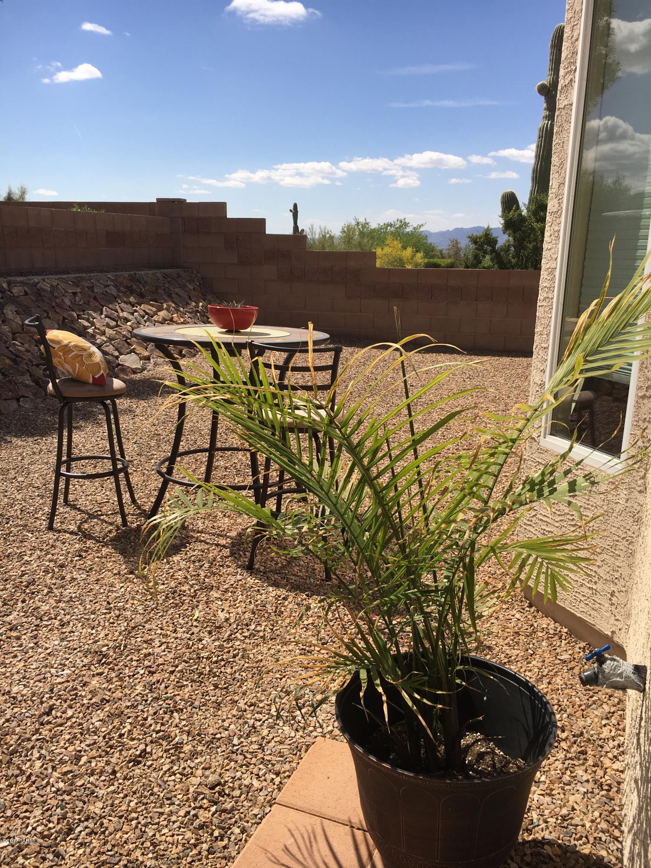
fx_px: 727
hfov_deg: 48.2
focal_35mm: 29
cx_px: 326
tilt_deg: -13.5
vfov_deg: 61.7
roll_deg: -0.9
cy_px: 434
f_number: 2.2
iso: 25
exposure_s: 1/2262
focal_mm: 4.15
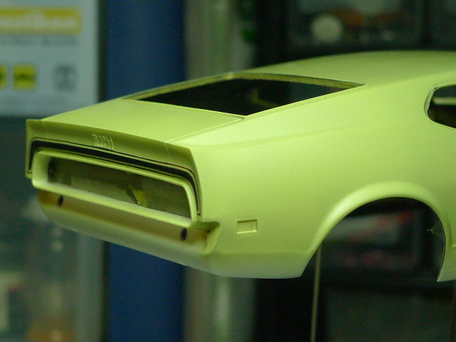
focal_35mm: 108
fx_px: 1423
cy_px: 171
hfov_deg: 18.2
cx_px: 228
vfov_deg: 13.7
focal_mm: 12.8
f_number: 2.8
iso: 400
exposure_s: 1/125
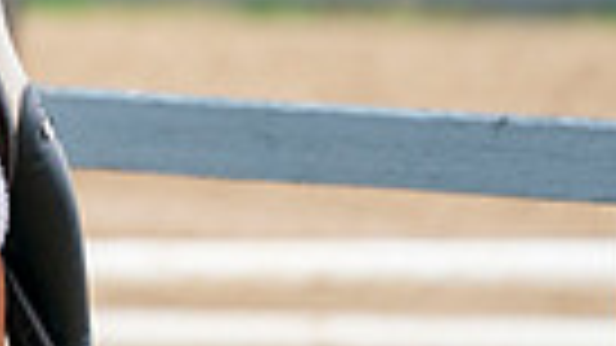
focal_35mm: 1506
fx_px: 24594
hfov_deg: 1.4
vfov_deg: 0.8
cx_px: -445
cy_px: -425
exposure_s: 1/400
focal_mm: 339
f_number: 5.6
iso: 400
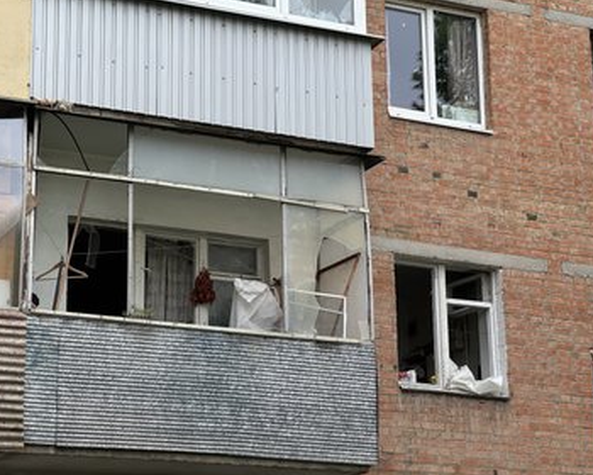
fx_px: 1509
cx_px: 263
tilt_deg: +15.5
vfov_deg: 17.9
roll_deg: +0.0
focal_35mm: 86
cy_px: 244
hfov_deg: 22.2
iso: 25
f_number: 2.8
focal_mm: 9
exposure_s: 1/180
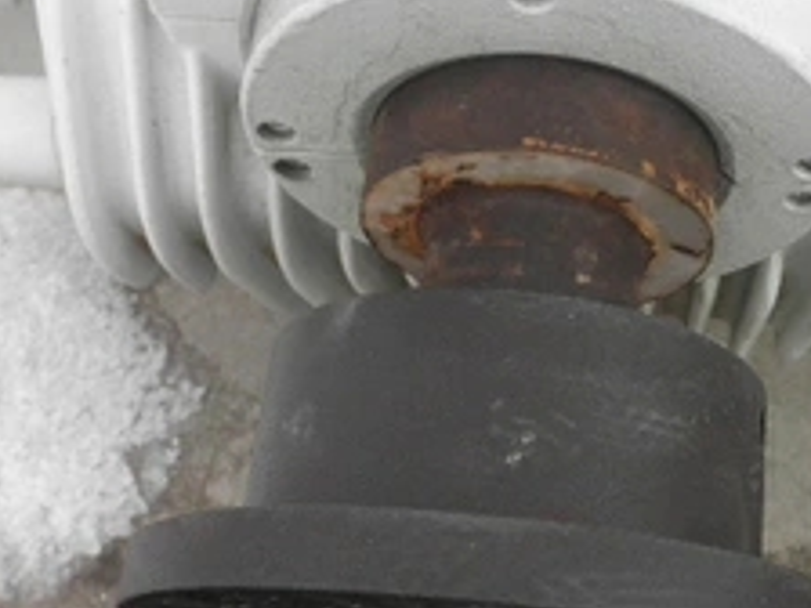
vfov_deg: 29.1
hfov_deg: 37.4
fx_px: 1171
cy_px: 326
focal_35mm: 50
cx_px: 597
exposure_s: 1/250
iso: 64
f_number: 3
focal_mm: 5
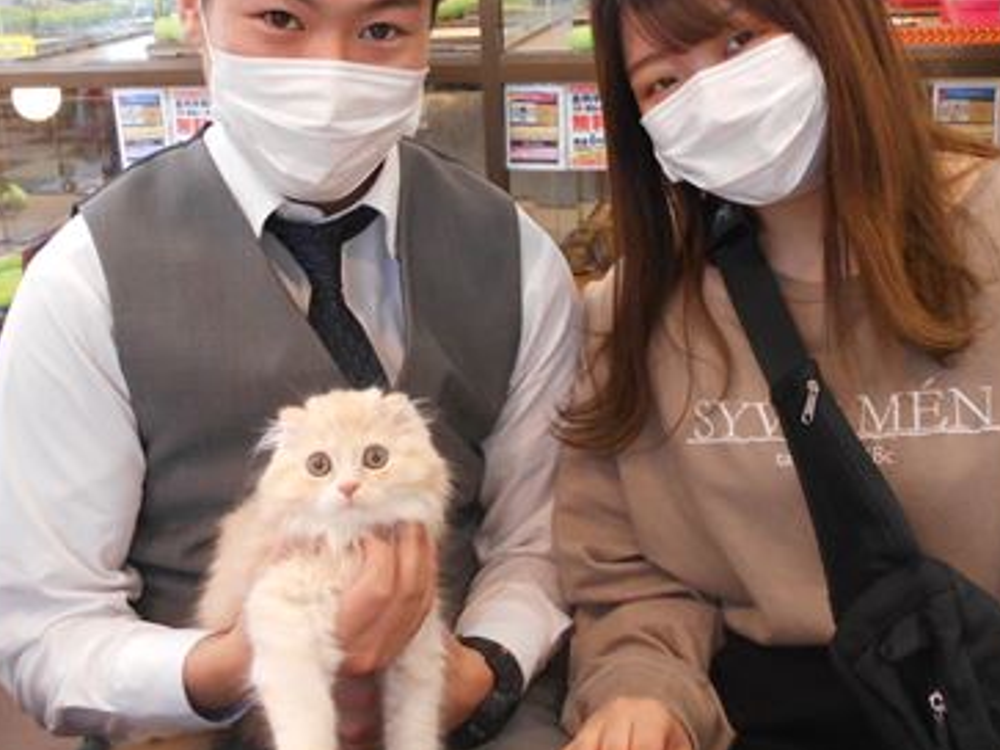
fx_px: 1242
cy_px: 218
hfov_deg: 43.9
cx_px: 496
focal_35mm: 43
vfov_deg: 33.1
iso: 250
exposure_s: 1/30
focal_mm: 4.6
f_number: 3.2
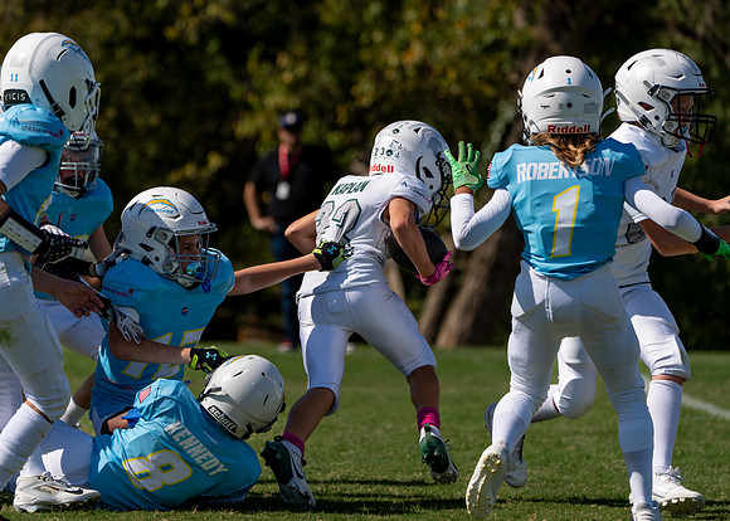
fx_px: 6296
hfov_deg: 6.6
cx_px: 291
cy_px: 233
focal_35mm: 304
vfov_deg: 4.7
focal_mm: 256
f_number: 5.6
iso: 100
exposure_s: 1/1250
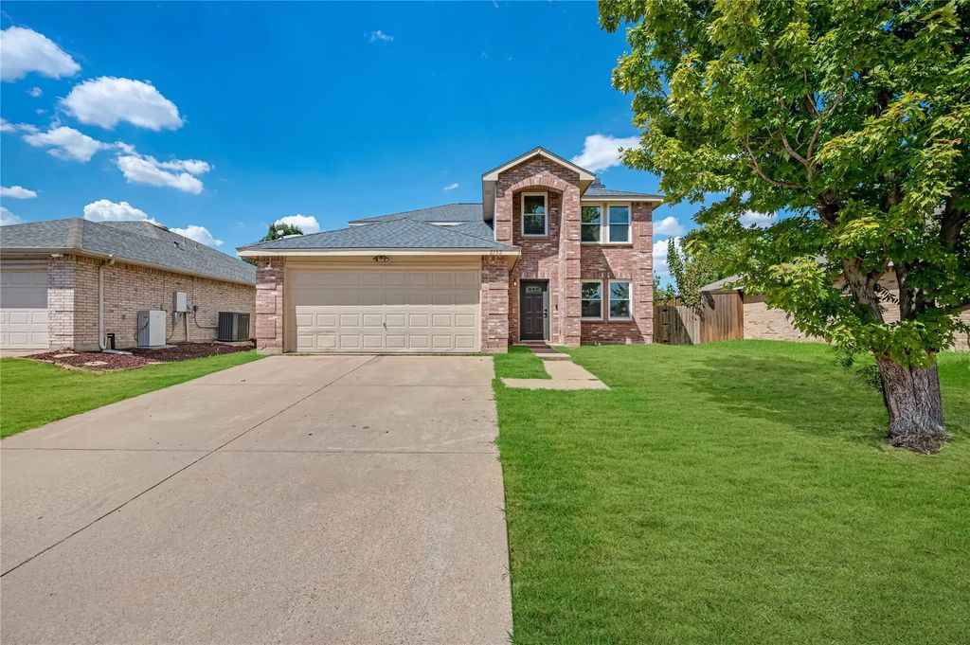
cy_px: 322
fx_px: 377
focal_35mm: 14
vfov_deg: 81.1
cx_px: 485
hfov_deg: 104.3
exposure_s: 1/1000
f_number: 8
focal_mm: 14
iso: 200
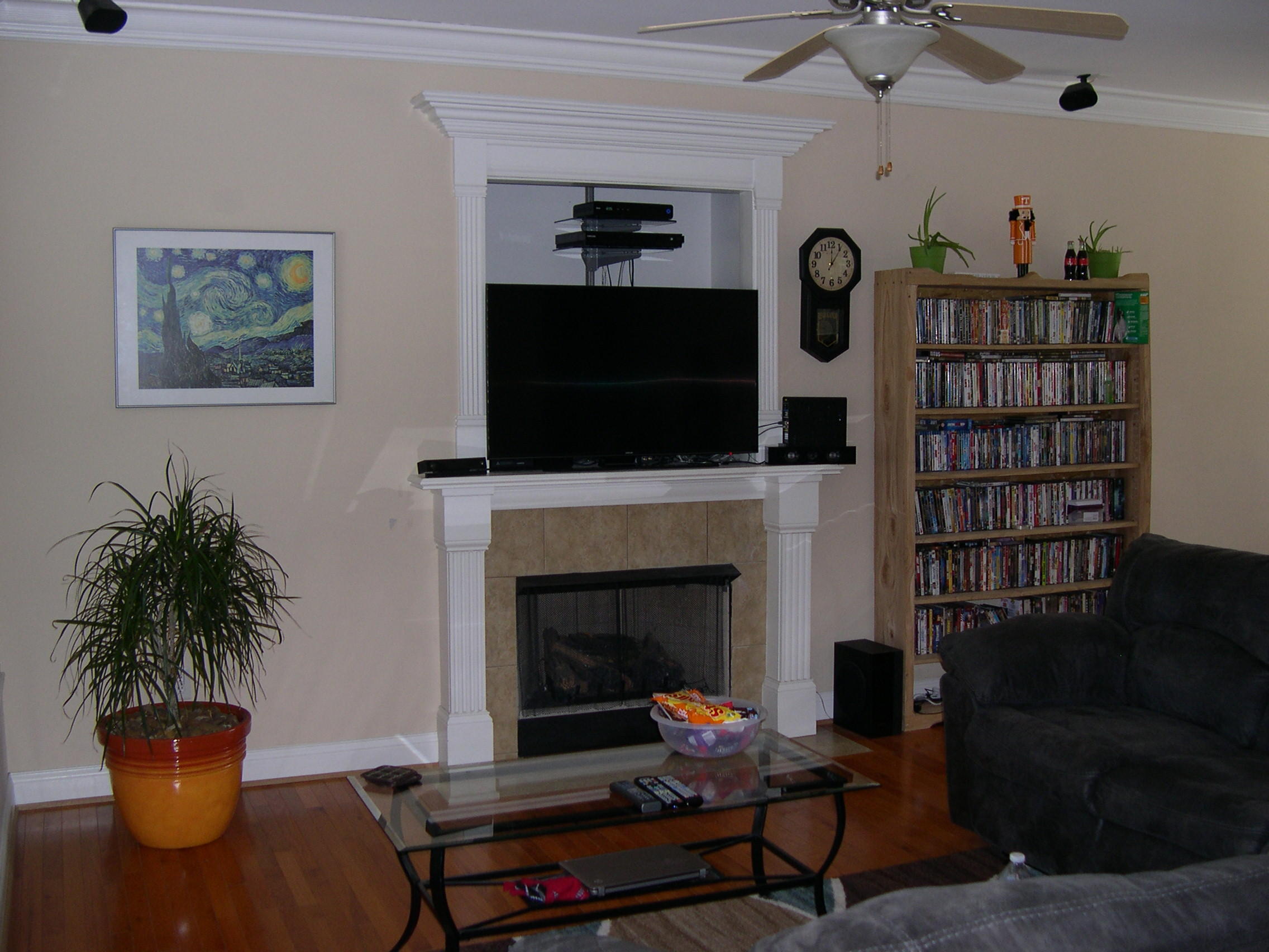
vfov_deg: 37.7
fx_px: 1393
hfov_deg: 49.0
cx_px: 634
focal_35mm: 38
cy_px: 476
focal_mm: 8
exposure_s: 1/60
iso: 134
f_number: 2.8
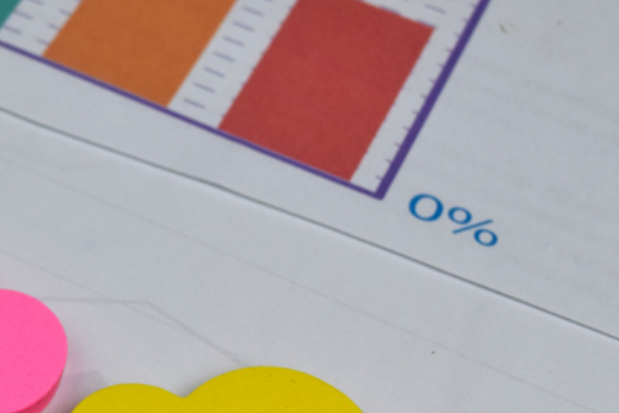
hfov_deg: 18.0
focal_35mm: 110
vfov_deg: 12.4
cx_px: -8
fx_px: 1898
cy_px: 328
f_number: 7.1
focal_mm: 27
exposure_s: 1/80
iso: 400
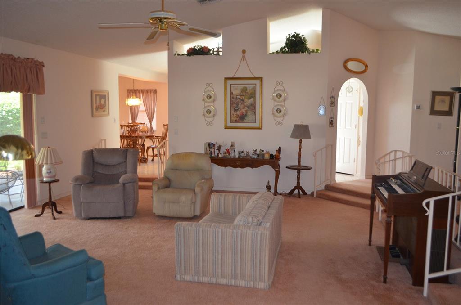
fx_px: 422
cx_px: 230
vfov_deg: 39.8
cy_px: 152
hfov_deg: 57.3
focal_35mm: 33
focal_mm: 22
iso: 900
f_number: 3.8
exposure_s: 1/60
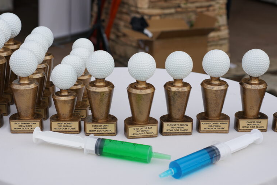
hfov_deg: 30.1
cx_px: 132
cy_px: 89
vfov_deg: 20.3
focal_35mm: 67
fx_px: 516
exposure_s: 1/320
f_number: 5.6
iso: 100
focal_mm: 50
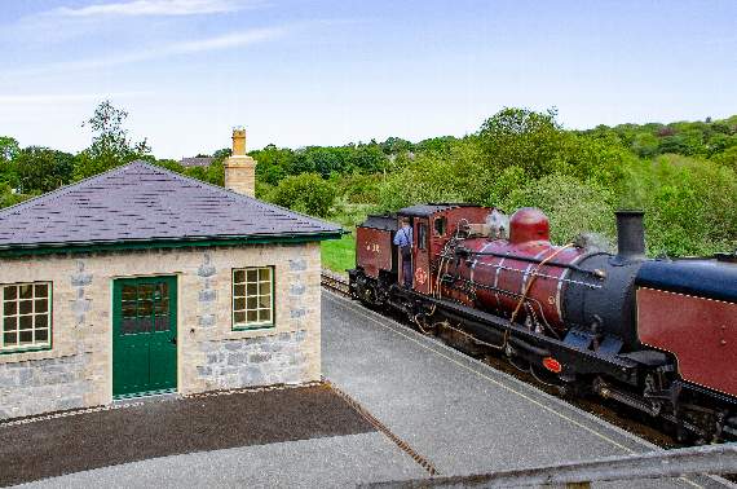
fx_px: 552
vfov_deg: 47.8
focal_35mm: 27
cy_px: 244
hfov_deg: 67.5
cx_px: 368
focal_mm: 18
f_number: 7.1
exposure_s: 1/200
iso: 200
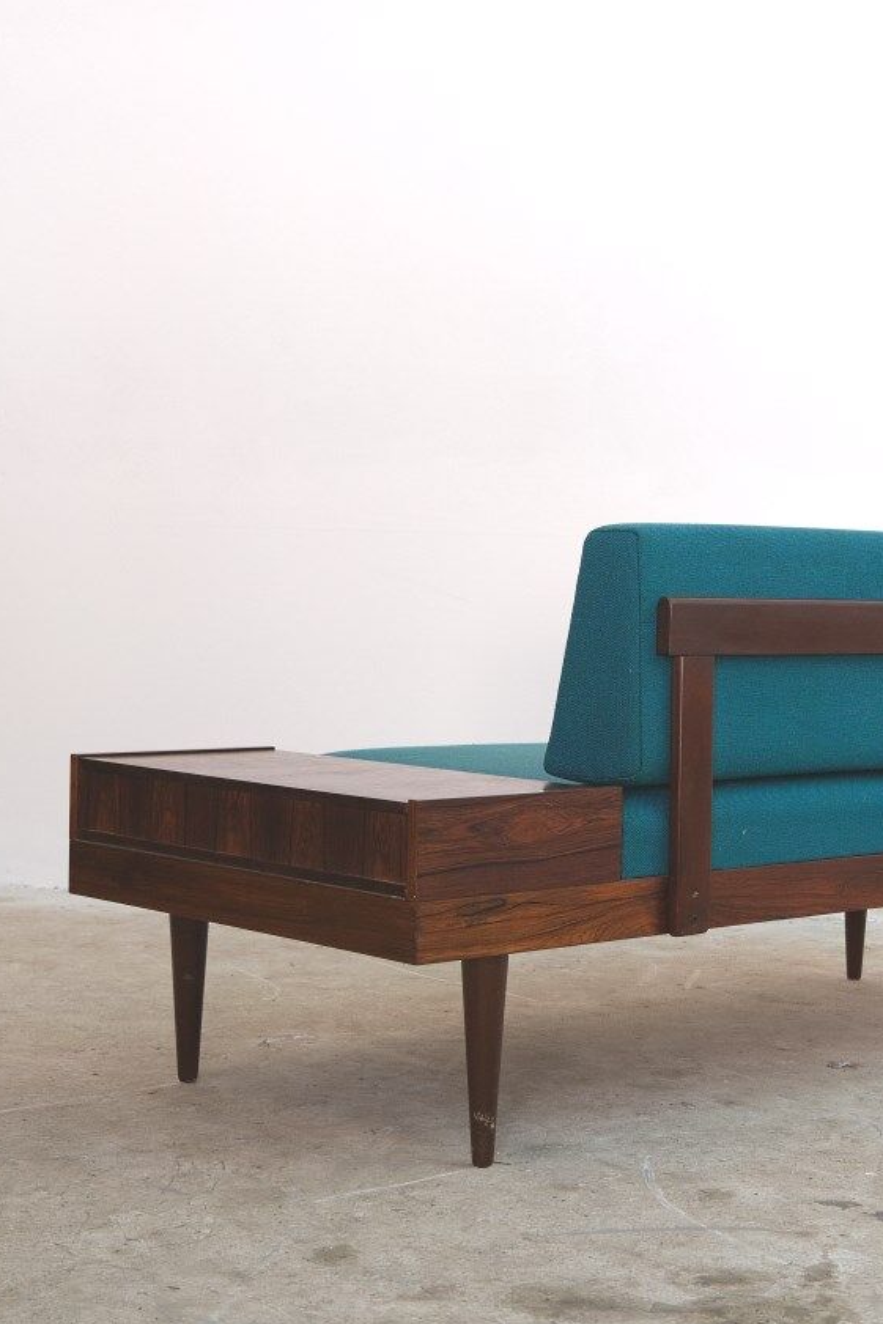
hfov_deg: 22.9
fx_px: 2170
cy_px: 661
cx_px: 579
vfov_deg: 33.9
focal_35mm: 59
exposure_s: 1/40
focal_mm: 26
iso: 640
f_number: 4
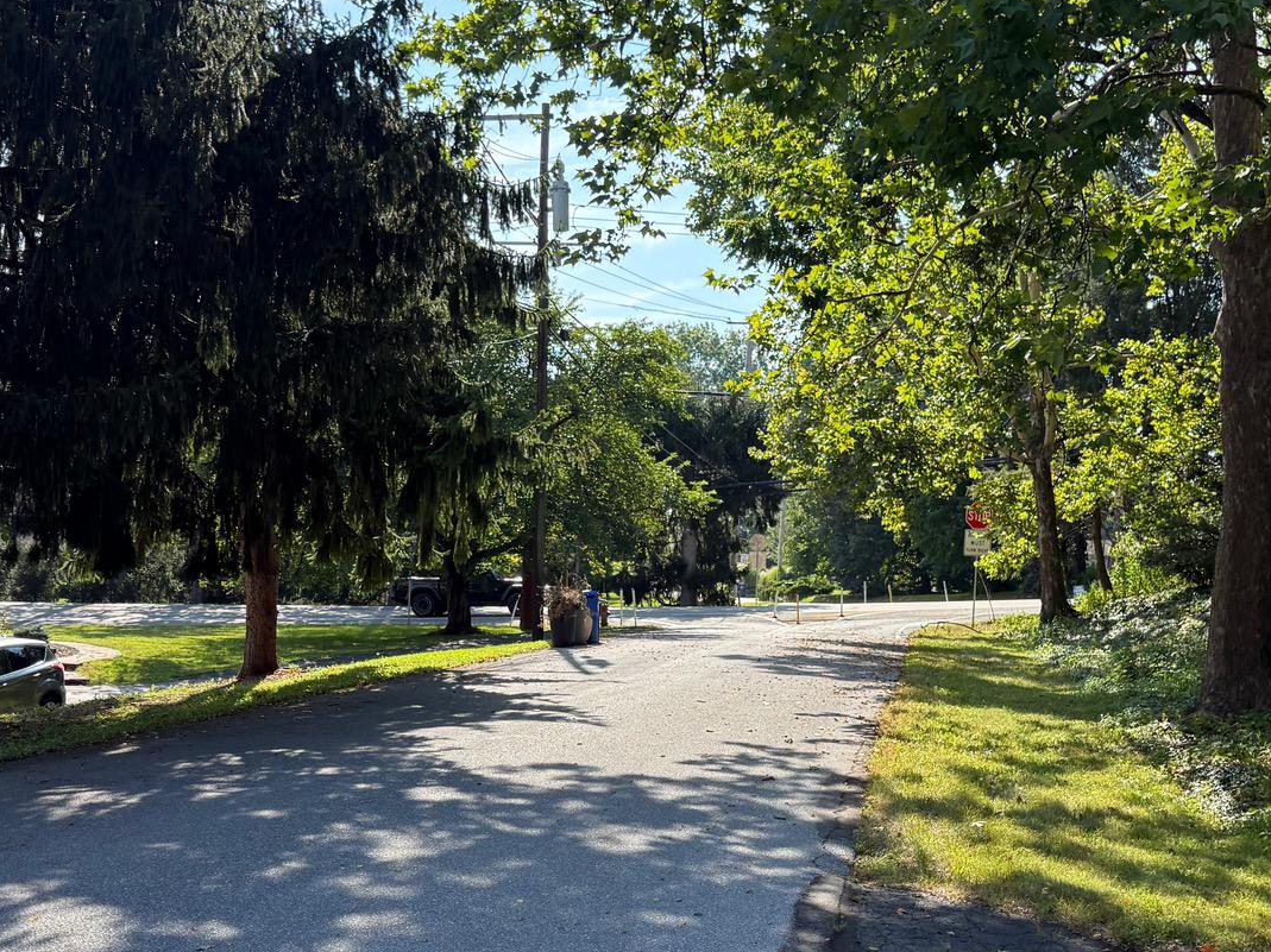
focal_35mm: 46
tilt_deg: -0.2
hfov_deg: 41.2
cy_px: 648
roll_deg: -2.5
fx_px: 1688
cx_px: 701
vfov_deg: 31.2
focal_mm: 6.76
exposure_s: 1/1653
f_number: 1.78
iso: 100
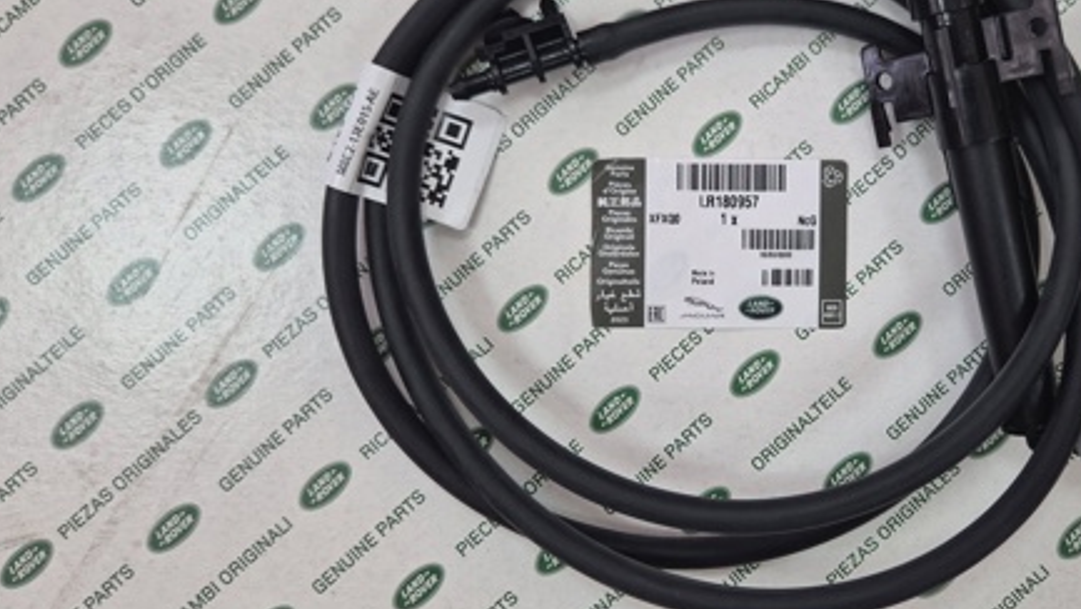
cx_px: 759
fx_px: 1061
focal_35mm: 37
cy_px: 222
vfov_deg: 31.9
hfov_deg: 52.5
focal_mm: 5.4
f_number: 1.8
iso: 125
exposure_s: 1/182
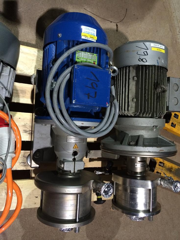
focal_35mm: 30
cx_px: 90
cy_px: 120
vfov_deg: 60.0
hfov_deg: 46.8
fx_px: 208
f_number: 2.2
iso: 200
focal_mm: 4.12
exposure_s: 1/33
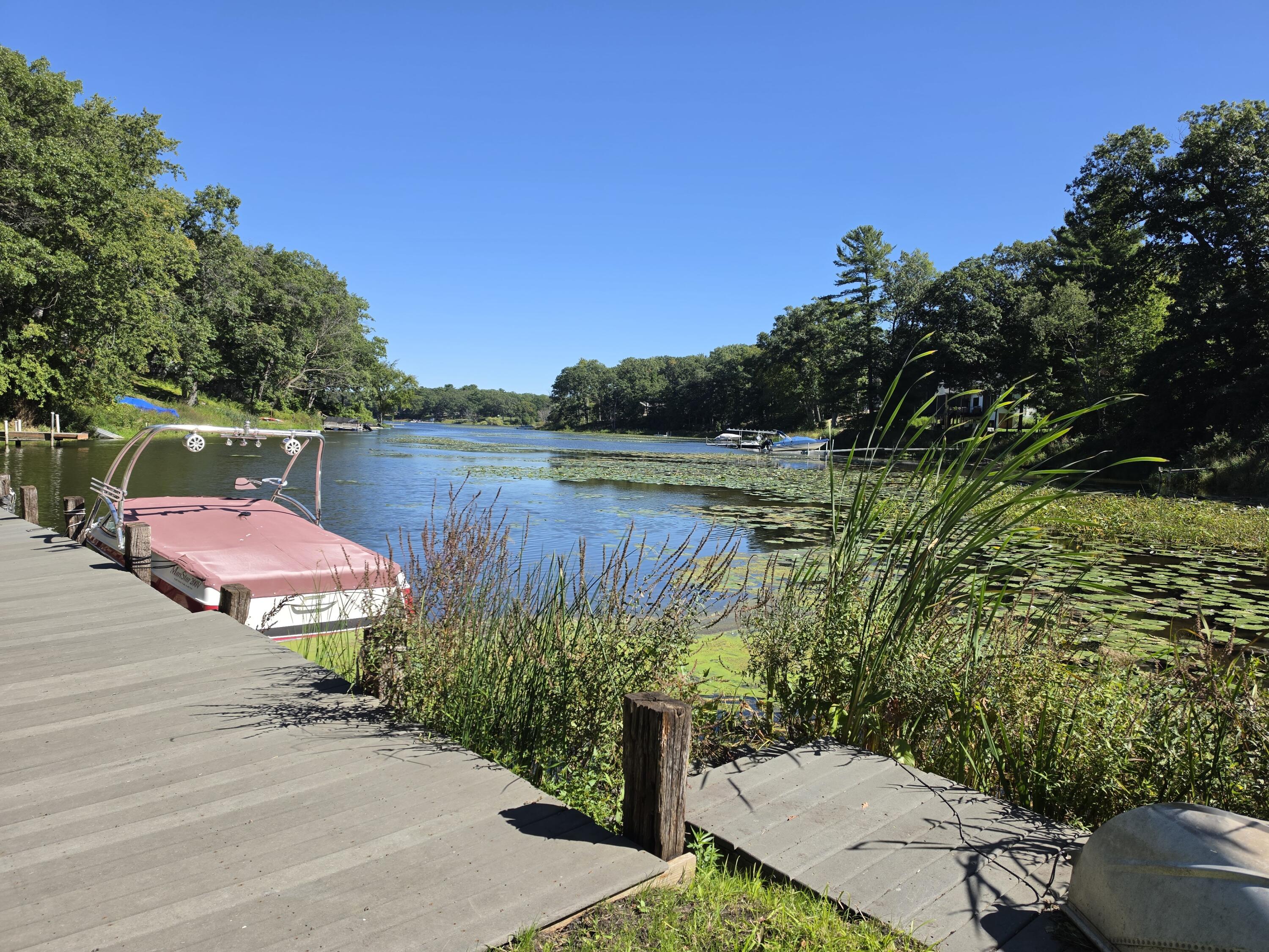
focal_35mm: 23
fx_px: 843
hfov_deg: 73.9
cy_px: 476
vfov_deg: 58.9
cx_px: 634
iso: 64
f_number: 1.4
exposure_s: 1/4764
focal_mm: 6.5
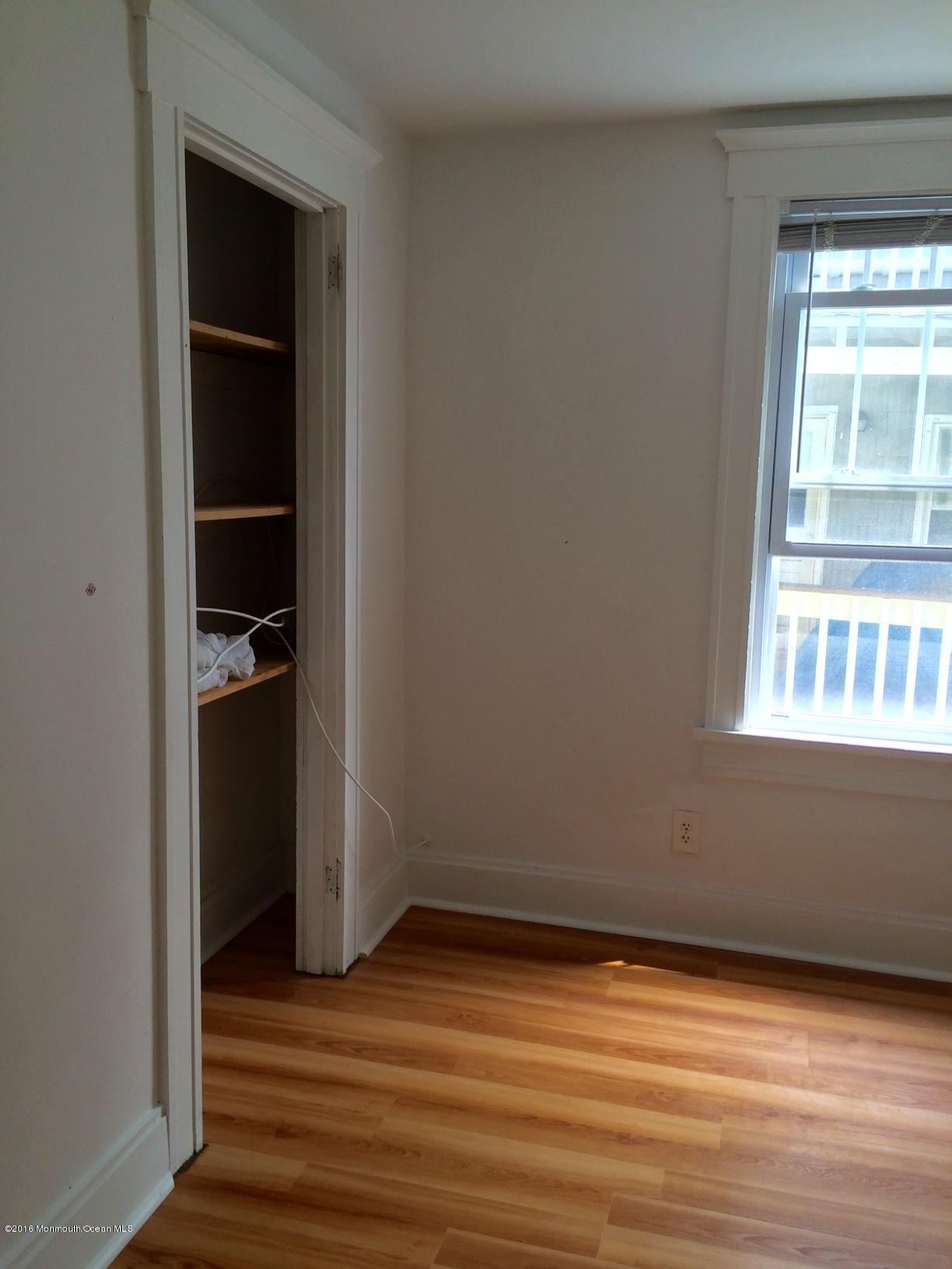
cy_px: 634
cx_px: 476
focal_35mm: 29
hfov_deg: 48.2
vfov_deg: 61.7
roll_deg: +0.3
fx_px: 1063
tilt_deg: -8.2
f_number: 2.2
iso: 50
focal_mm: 4.15
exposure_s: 1/60
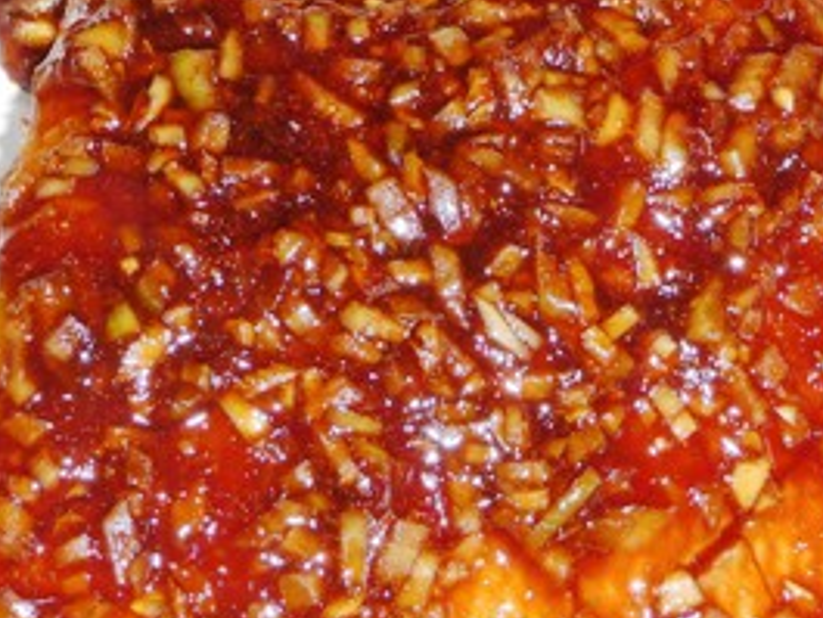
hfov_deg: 16.9
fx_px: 2759
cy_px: 289
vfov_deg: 12.8
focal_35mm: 116
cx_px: 559
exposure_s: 1/30
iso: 100
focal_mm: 8
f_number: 4.2
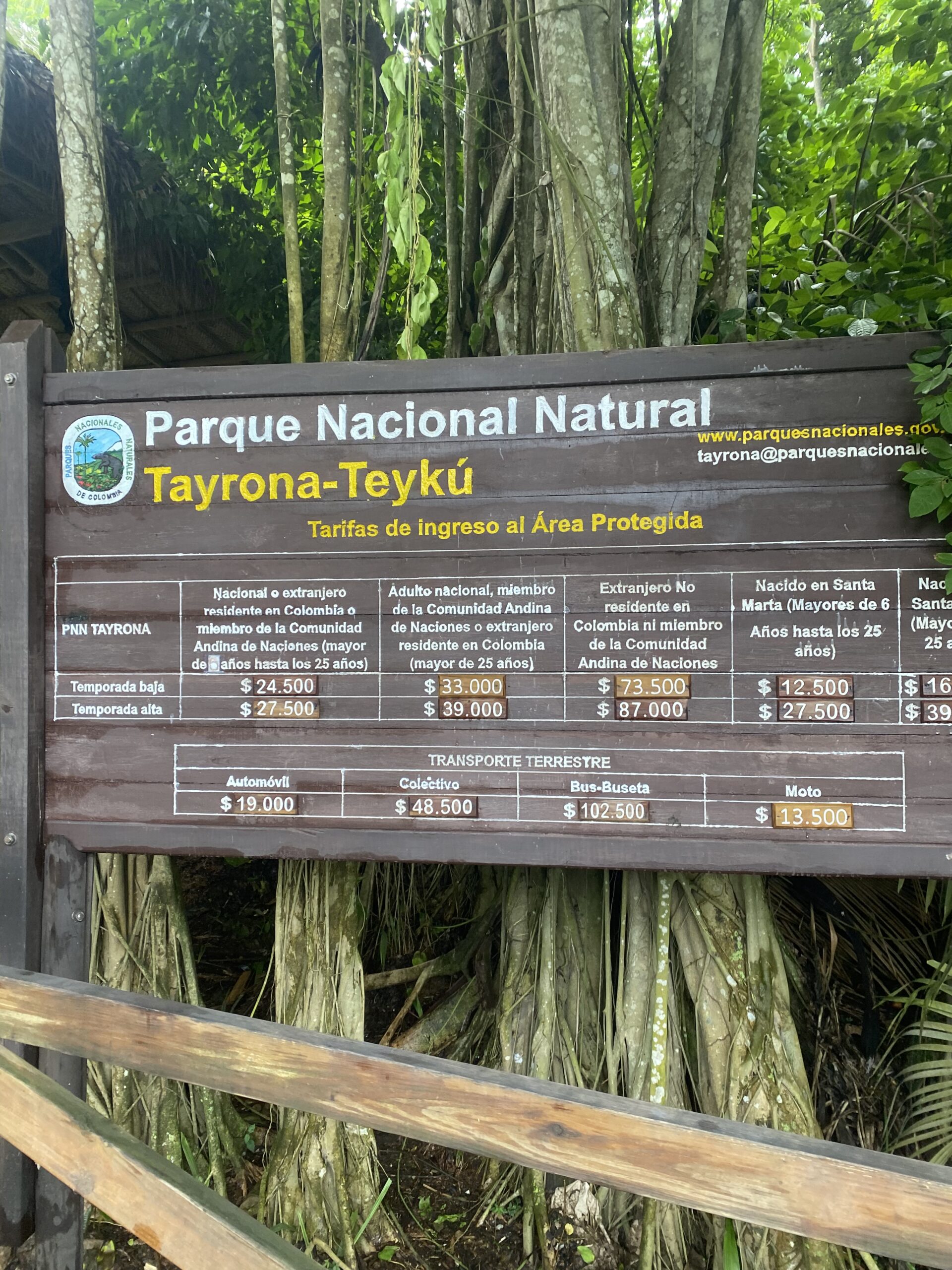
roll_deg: +1.5
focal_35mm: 26
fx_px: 953
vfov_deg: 67.3
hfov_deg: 53.1
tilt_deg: +3.5
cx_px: 476
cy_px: 635
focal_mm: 4.25
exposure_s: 1/117
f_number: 1.8
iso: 125
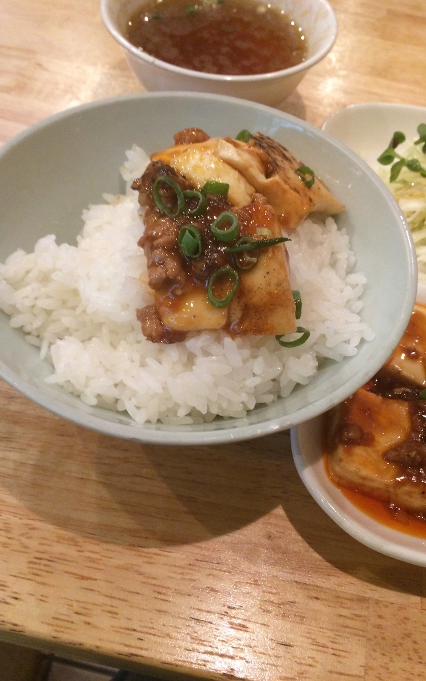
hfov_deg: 40.6
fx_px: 576
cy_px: 342
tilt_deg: -56.3
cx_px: 212
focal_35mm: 31
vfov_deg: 61.2
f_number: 2.2
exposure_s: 1/30
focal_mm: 4.15
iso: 250
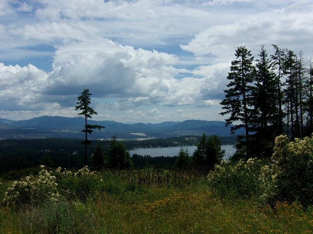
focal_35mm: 42
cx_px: 156
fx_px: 380
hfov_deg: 44.8
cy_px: 117
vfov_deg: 34.3
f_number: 13.1
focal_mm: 7.6
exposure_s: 1/160
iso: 80
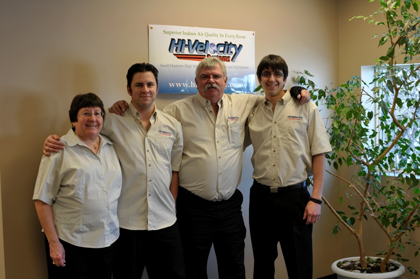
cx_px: 210
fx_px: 612
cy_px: 140
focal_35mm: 52
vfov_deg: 25.7
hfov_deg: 37.9
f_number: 8
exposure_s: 1/6
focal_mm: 35
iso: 200
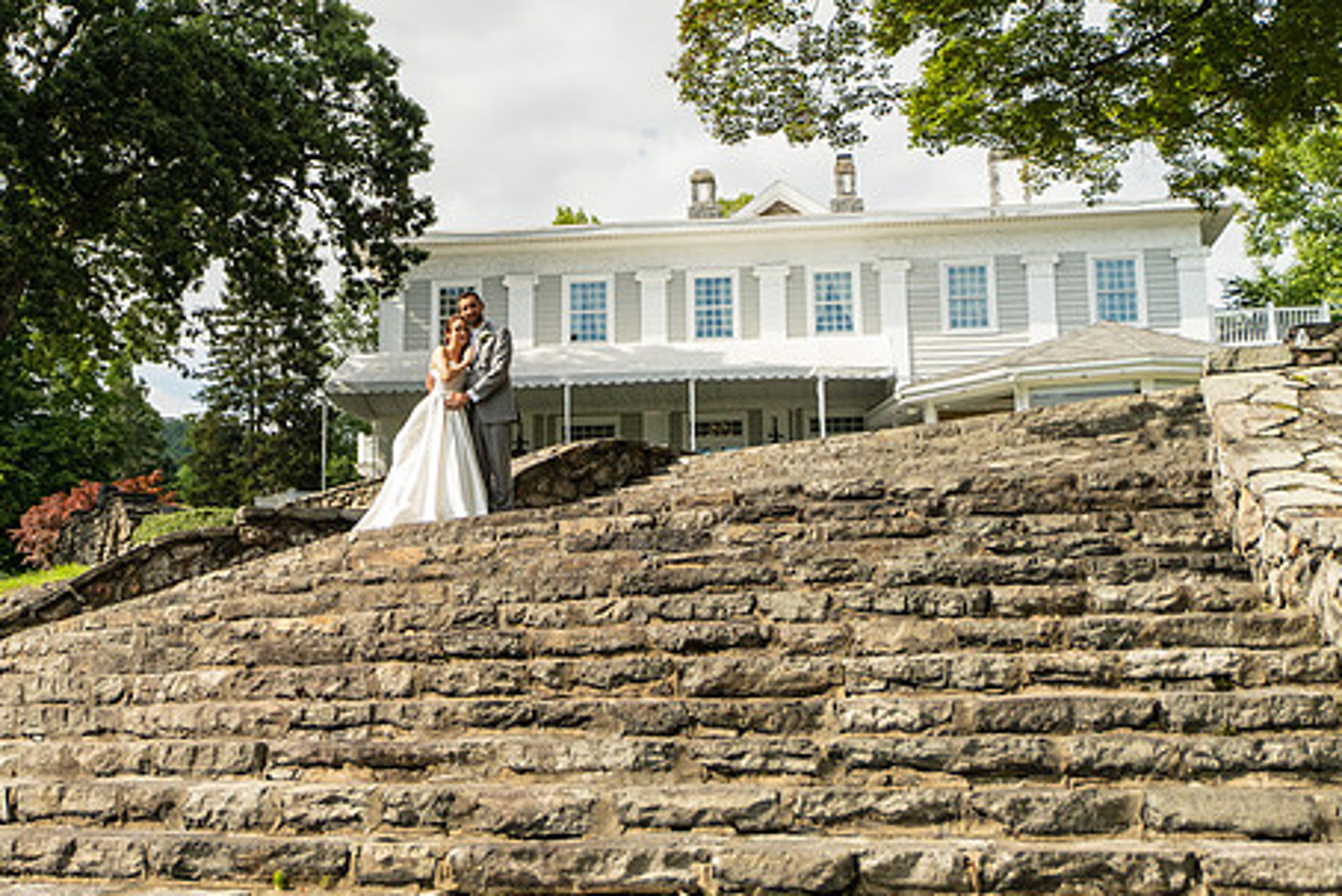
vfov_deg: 29.2
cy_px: 359
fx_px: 1715
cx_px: 559
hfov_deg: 42.6
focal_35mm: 46
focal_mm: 36
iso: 1000
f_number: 2.8
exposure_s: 1/8000
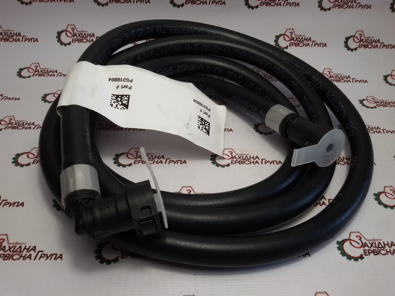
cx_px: 198
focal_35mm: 31
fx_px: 354
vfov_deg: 45.4
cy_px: 148
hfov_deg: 58.4
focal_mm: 2.93
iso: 40
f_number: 2.4
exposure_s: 1/109
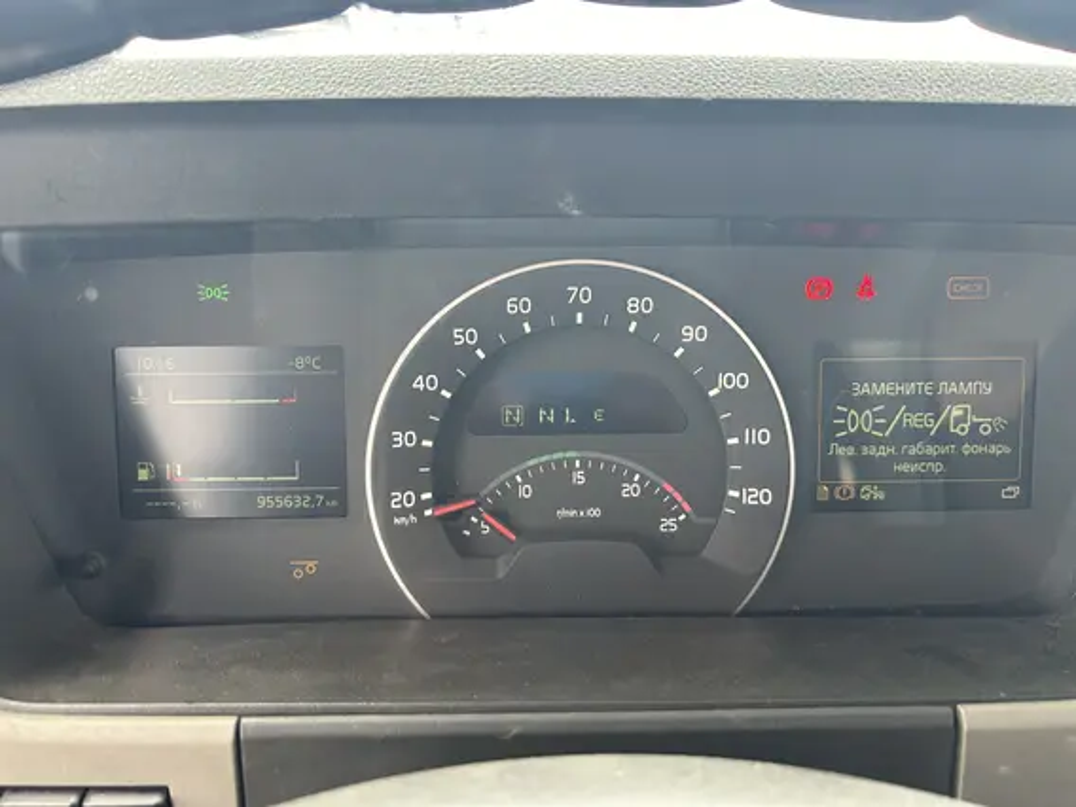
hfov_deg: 67.3
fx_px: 808
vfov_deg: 53.1
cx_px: 538
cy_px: 404
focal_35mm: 26
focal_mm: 5.7
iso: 125
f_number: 1.5
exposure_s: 1/69
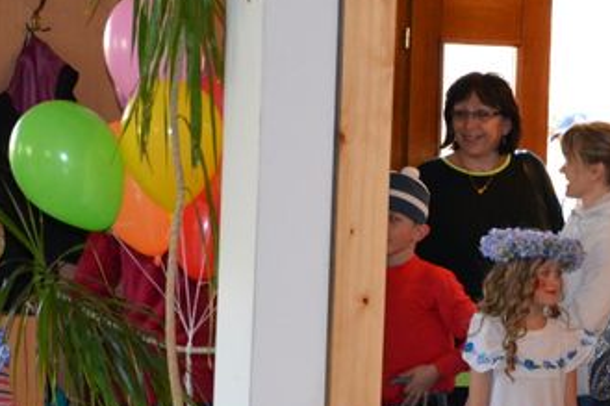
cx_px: 543
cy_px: 274
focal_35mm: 241
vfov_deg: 5.7
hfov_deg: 8.5
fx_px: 4081
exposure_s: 1/60
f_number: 5.3
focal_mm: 66
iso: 2200
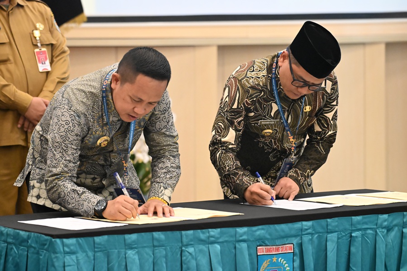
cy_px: 136
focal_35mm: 180
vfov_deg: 7.6
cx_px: 204
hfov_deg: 11.4
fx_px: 2035
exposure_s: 1/125
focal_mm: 180
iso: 11400
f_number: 5.6
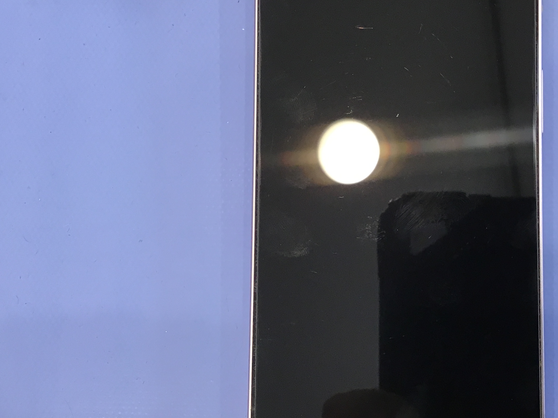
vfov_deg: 30.9
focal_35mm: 47
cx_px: 379
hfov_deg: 39.9
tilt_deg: -85.1
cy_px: 190
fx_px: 758
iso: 64
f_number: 2.4
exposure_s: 1/33
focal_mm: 3.3
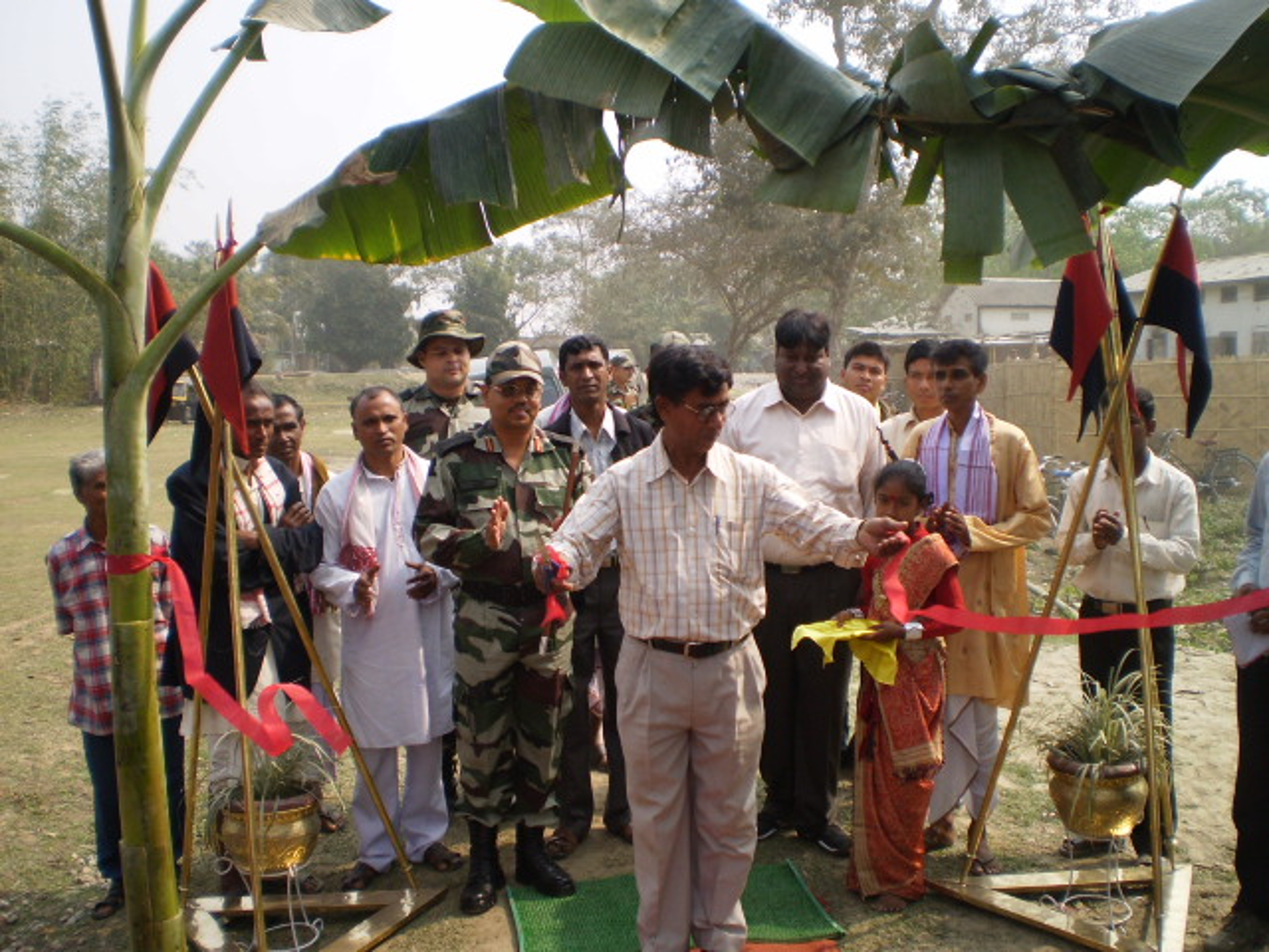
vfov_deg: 39.7
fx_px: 1320
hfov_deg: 51.4
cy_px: 476
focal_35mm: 36
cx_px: 634
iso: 64
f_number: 3.1
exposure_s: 1/640
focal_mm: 6.3
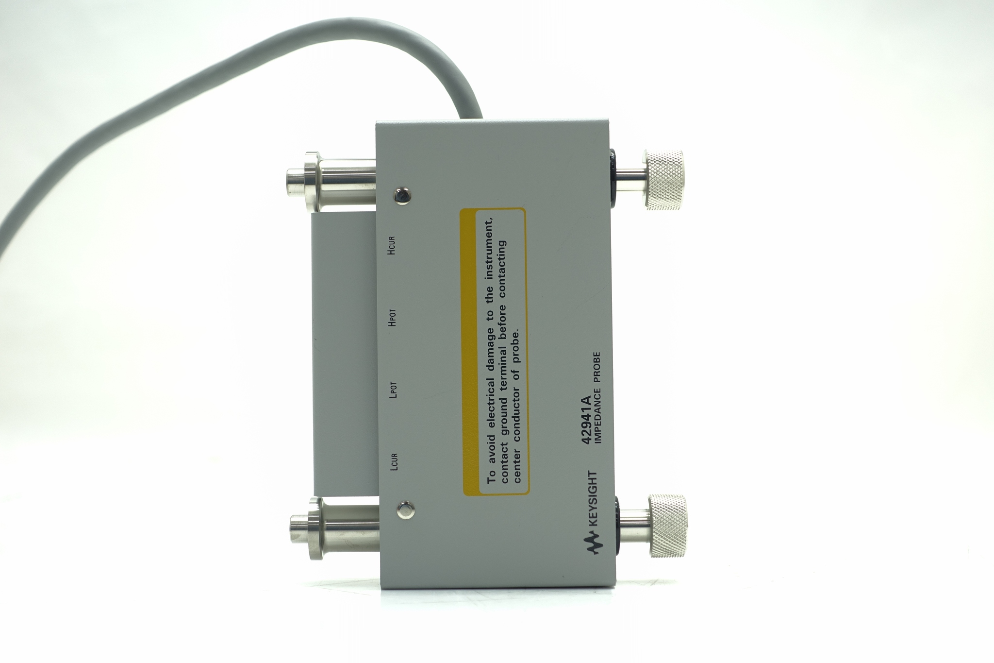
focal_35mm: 59
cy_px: 332
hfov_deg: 33.9
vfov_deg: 23.0
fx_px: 1629
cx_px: 497
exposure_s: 1/15
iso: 100
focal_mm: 21.79
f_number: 3.2
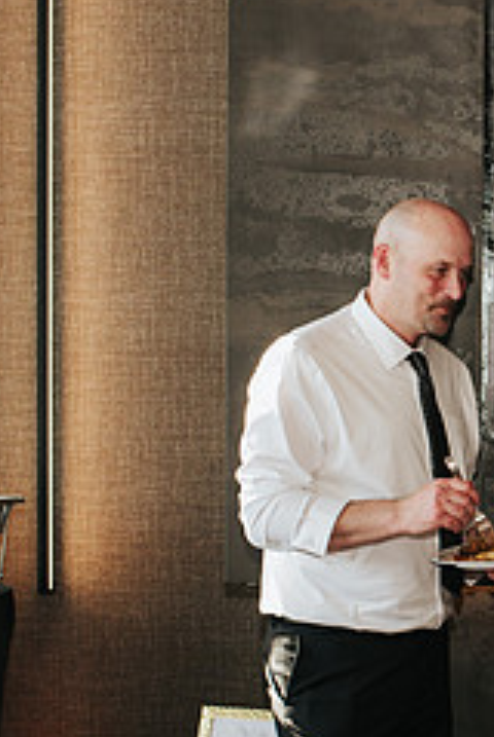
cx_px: 569
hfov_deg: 11.8
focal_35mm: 114
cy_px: 483
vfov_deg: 17.9
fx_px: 2340
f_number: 3.5
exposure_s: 1/160
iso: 360
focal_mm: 35
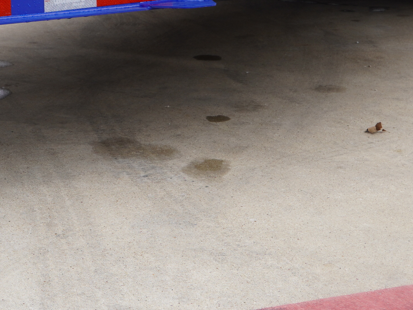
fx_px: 1138
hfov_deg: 20.2
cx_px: 57
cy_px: 3
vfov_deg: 15.2
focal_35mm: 95
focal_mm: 23
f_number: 5
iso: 100
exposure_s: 1/160
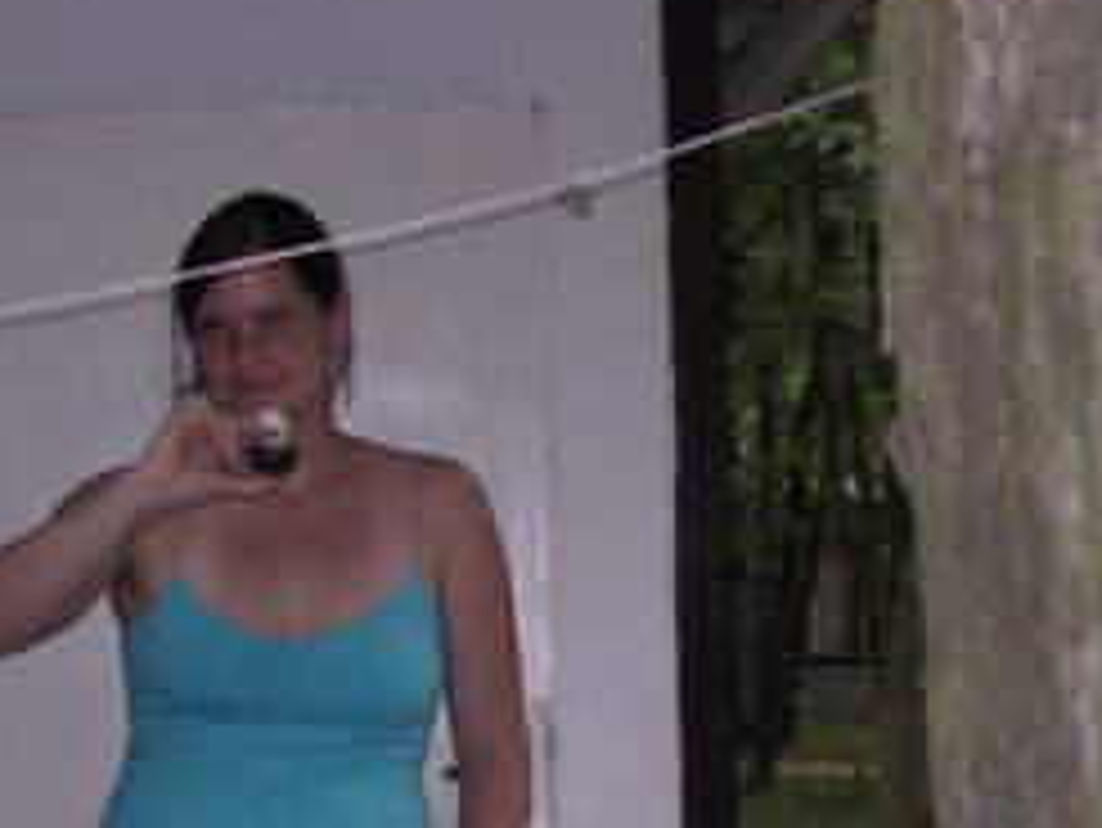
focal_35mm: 93
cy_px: 729
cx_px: 405
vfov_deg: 15.7
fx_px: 2962
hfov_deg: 21.0
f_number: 2.8
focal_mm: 5.8
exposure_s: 1/60.1
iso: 120
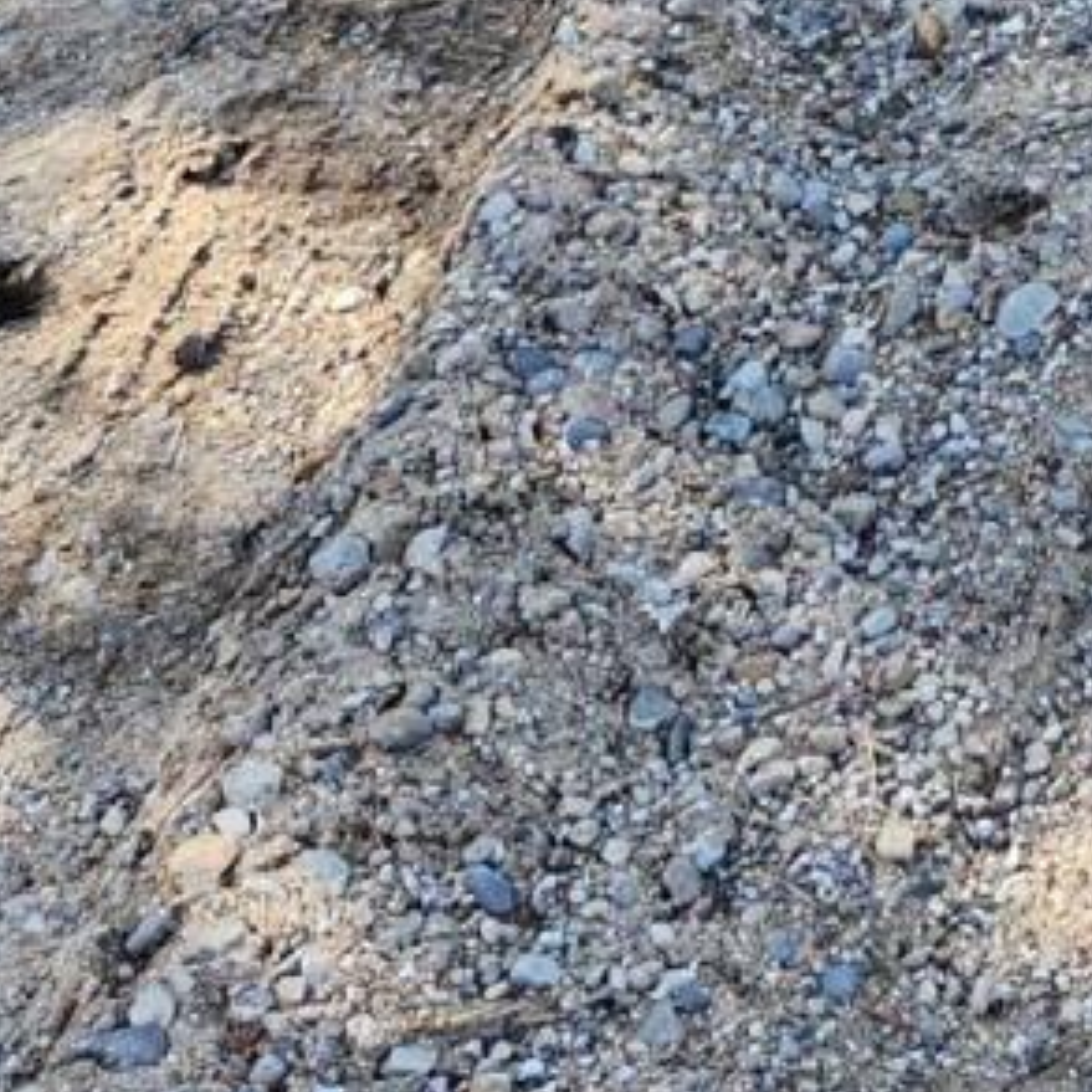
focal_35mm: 139
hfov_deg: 11.5
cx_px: 2061
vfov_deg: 11.0
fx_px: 4961
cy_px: -1372
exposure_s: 1/219
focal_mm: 5.4
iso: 20
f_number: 1.8
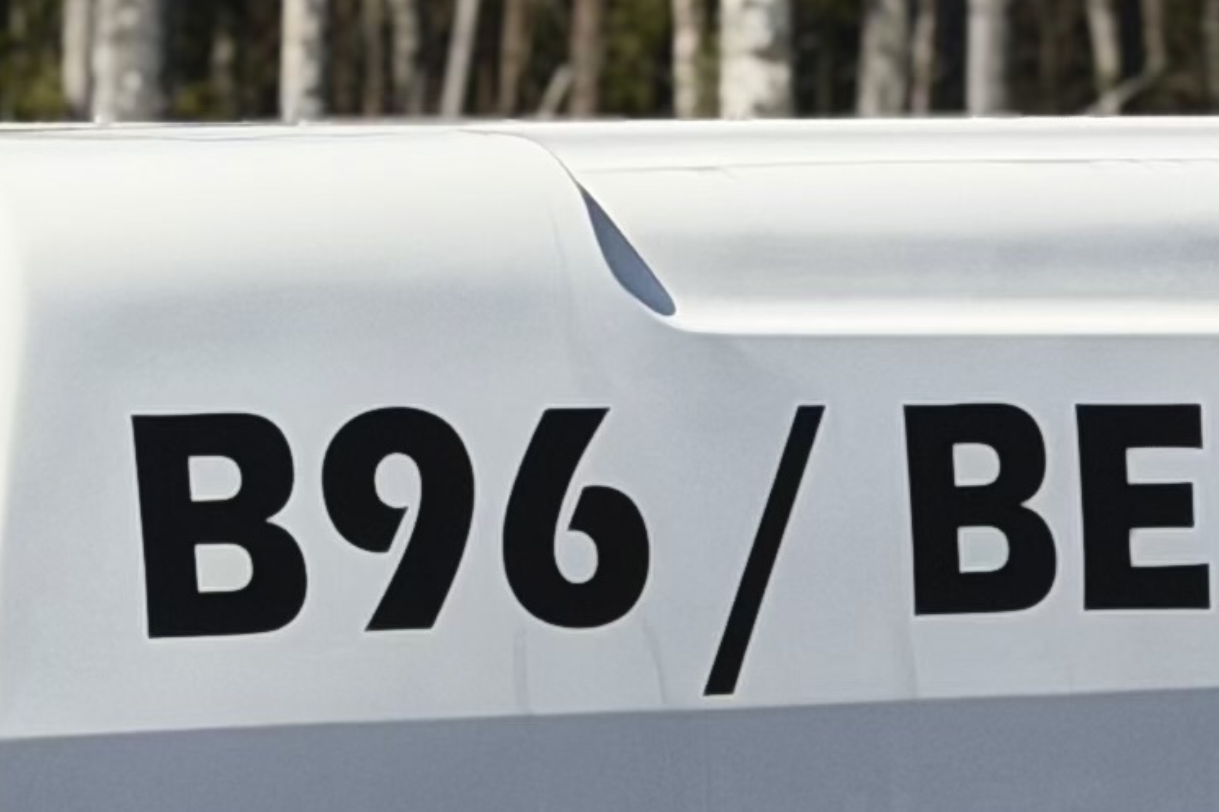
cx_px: 332
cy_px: 1397
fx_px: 9140
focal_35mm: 270
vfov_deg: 5.0
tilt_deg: -8.0
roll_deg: -0.4
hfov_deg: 7.6
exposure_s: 1/6024
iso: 80
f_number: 1.78
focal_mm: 6.76
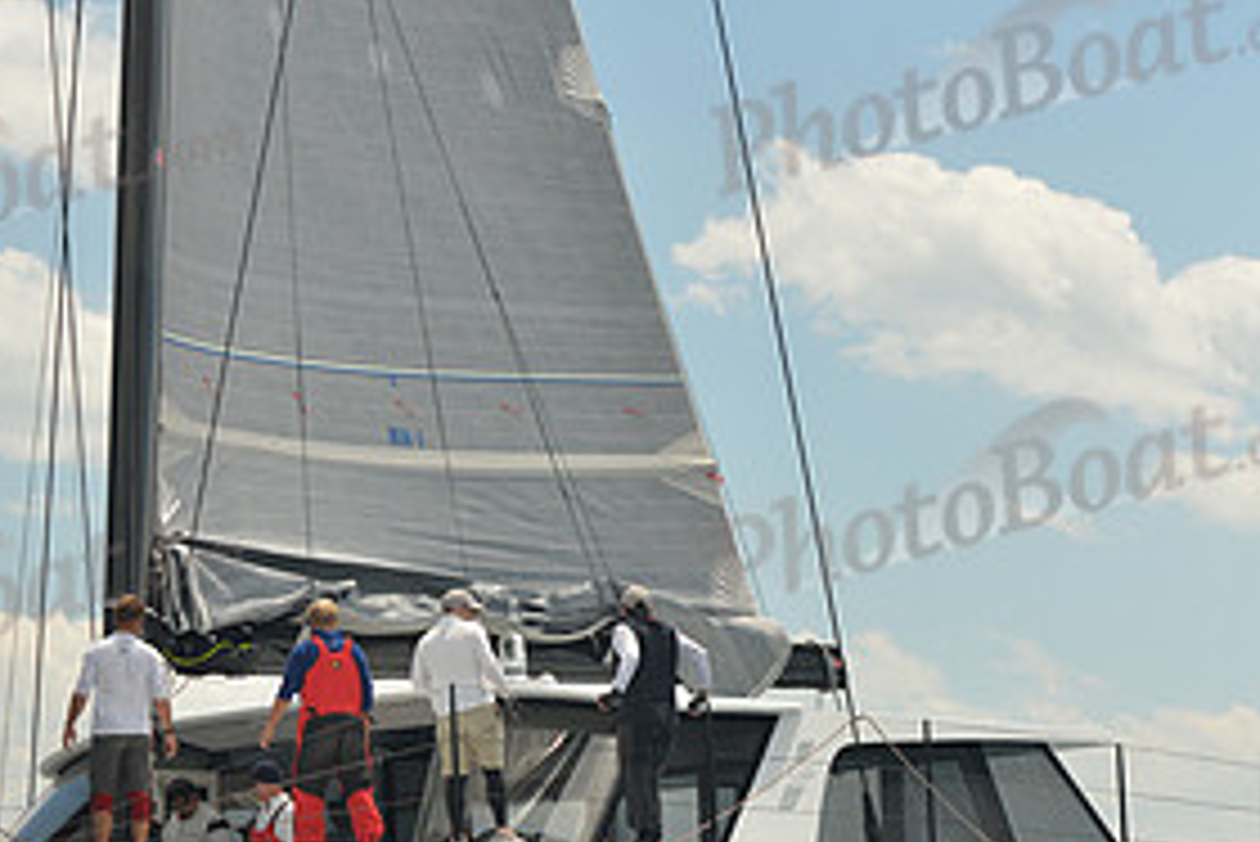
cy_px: 790
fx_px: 5077
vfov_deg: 9.4
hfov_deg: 14.1
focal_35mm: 145
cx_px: 482
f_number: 5.6
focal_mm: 70
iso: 400
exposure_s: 1/800
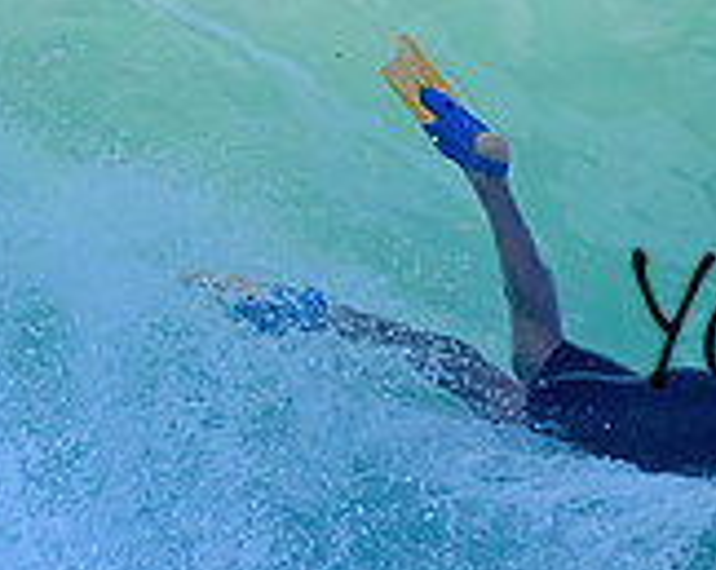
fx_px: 68619
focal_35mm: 3244
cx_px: 1010
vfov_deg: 0.5
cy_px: 231
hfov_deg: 0.6
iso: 2200
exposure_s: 1/1600
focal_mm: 800
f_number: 11
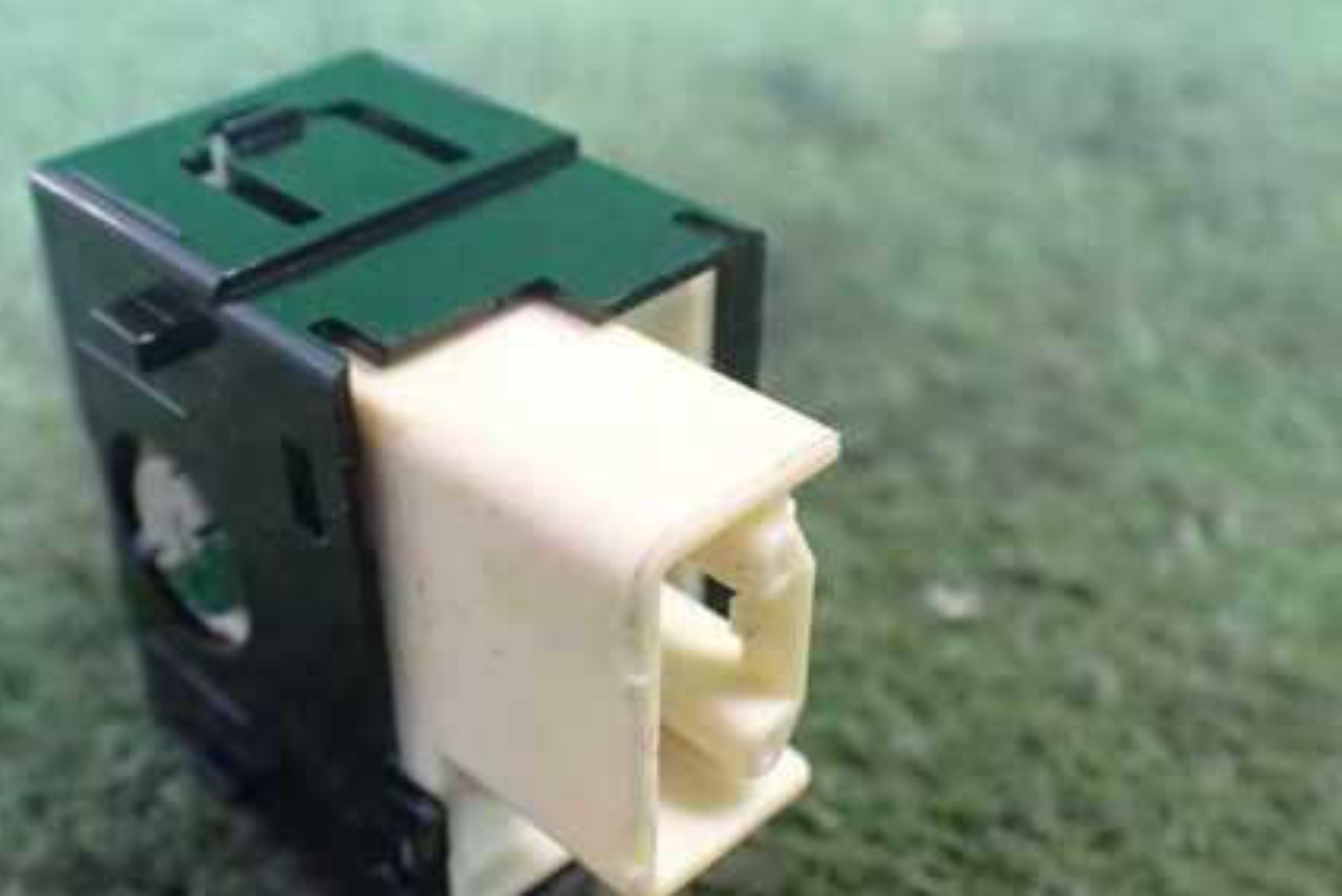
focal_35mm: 44
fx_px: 1641
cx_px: 521
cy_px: 502
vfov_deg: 30.5
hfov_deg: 44.2
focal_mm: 5.4
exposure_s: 1/50
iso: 800
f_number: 2.3
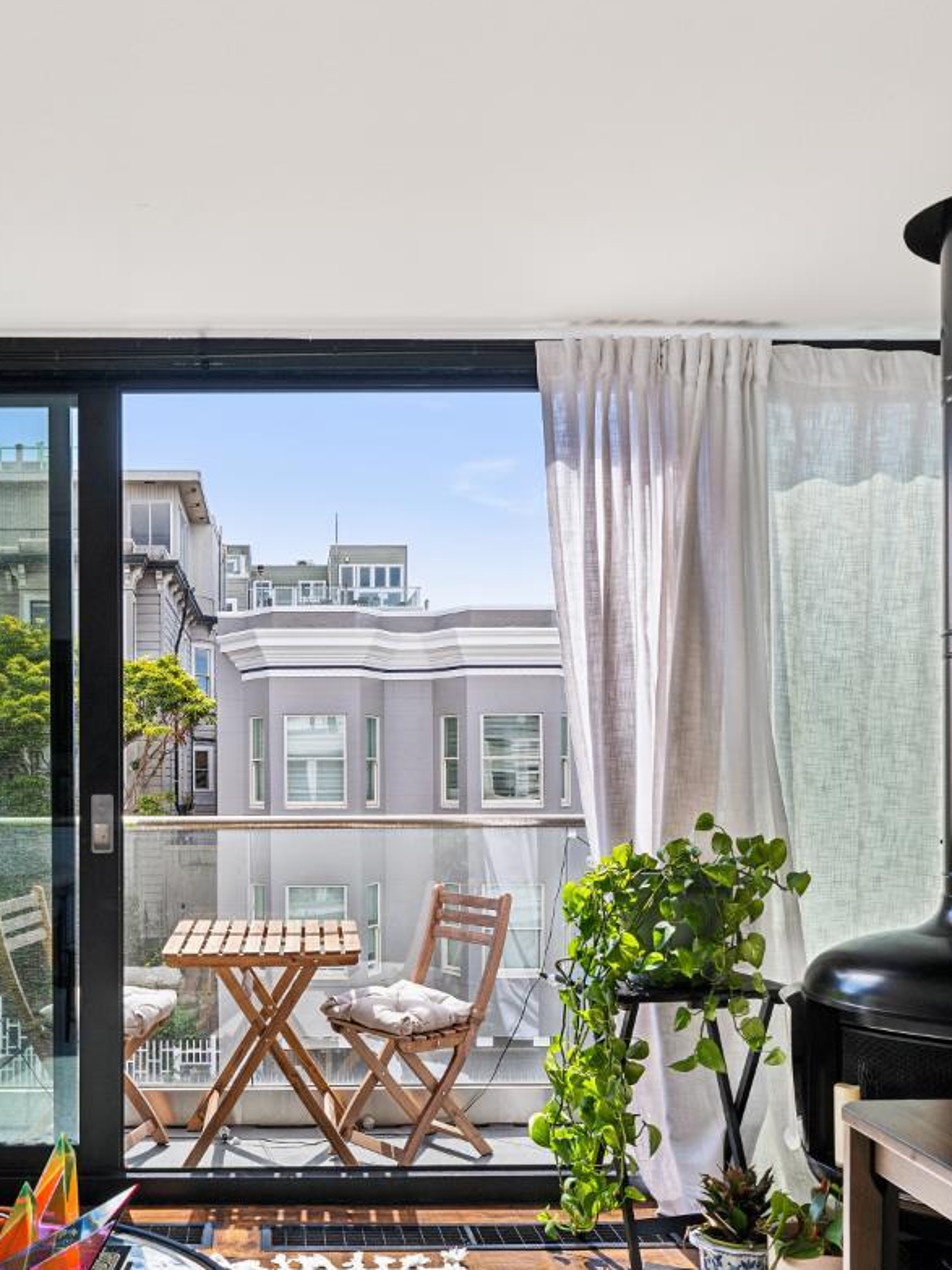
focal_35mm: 35
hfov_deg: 39.9
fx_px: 1284
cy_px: 777
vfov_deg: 52.2
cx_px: 271
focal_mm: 19
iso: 110
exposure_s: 1/50
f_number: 8
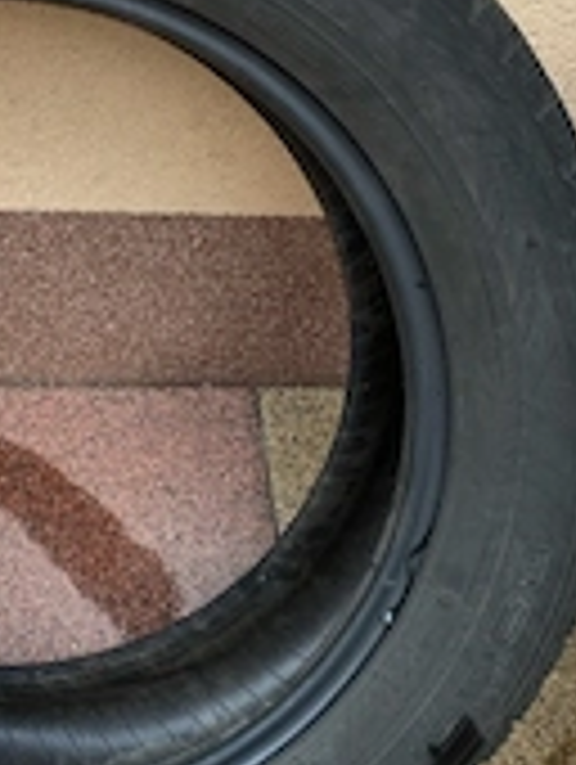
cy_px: 324
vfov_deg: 31.6
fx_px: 1350
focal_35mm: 61
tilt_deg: -48.4
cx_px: 0
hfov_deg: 23.1
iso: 32
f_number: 1.8
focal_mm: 4.25
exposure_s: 1/157
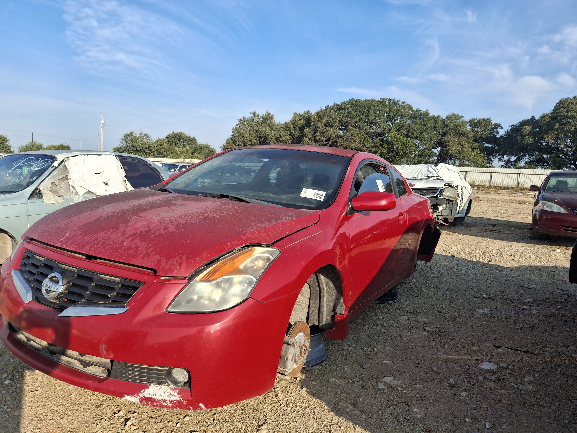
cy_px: 216
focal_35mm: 25
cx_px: 288
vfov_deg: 54.9
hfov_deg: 69.4
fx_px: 417
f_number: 1.8
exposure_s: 1/1193
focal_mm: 4.69
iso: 32
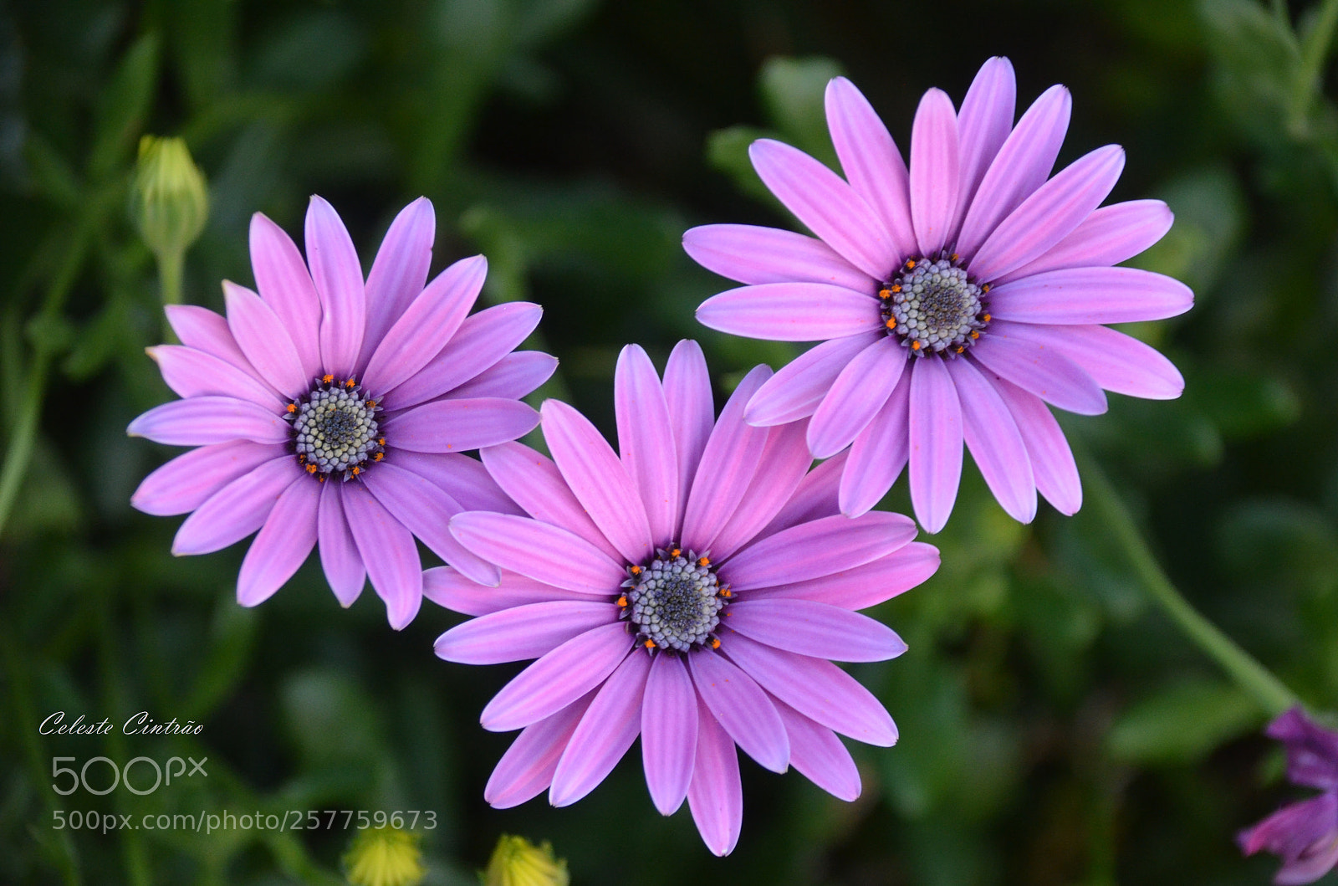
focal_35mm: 138
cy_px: 443
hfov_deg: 14.9
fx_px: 5117
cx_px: 669
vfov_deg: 9.9
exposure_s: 1/50
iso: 1600
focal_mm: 92
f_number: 5.3
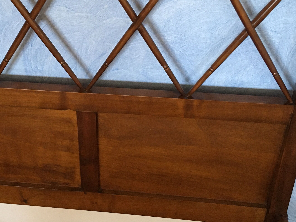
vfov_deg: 26.5
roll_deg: +0.1
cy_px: 82
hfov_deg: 34.7
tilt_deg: -34.2
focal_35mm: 55
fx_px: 470
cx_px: 105
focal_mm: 4.15
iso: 250
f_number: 2.2
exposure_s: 1/33
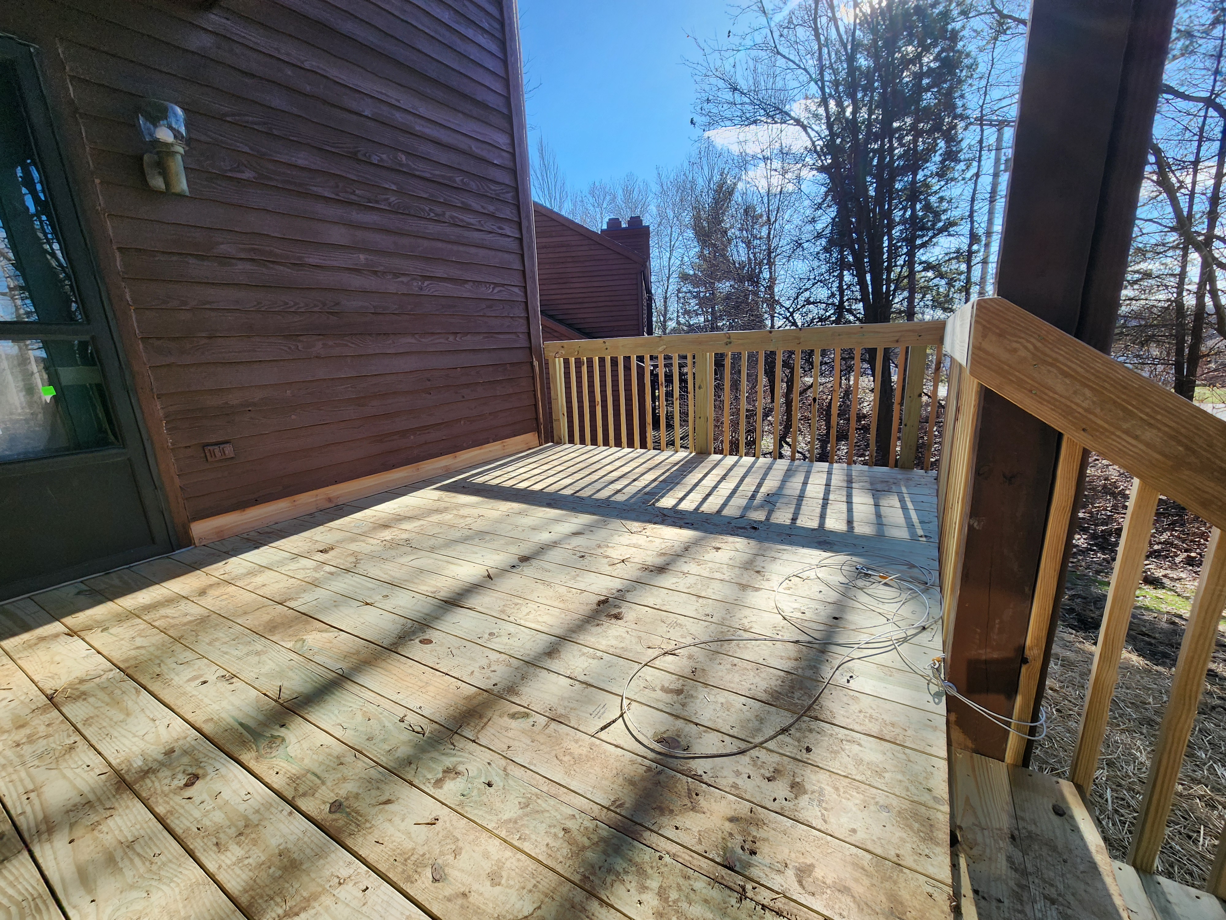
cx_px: 613
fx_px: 460
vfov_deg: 89.9
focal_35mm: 13
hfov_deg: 106.2
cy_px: 460
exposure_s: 1/1096
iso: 50
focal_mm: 2.2
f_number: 2.2
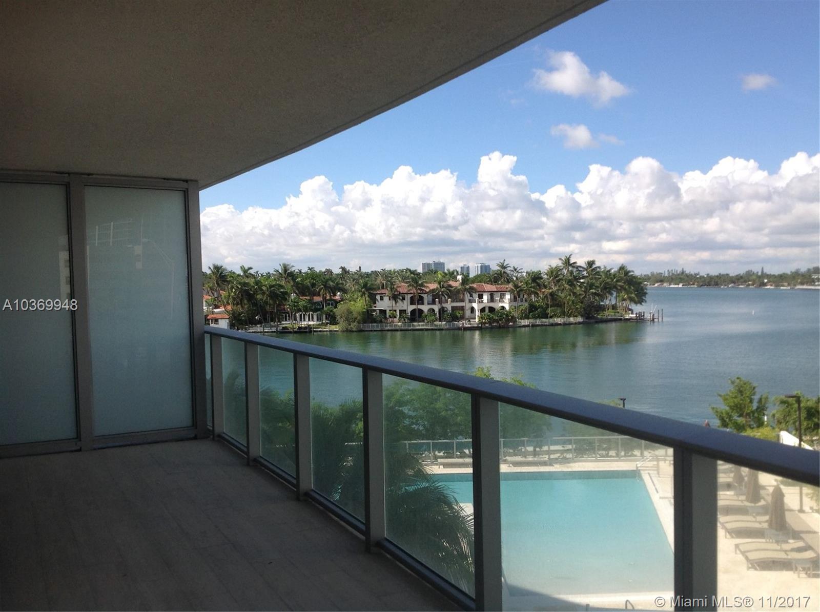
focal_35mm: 35
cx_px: 410
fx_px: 828
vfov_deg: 40.6
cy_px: 306
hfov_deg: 52.7
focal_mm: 4.28
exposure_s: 1/1779
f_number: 2.4
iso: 50
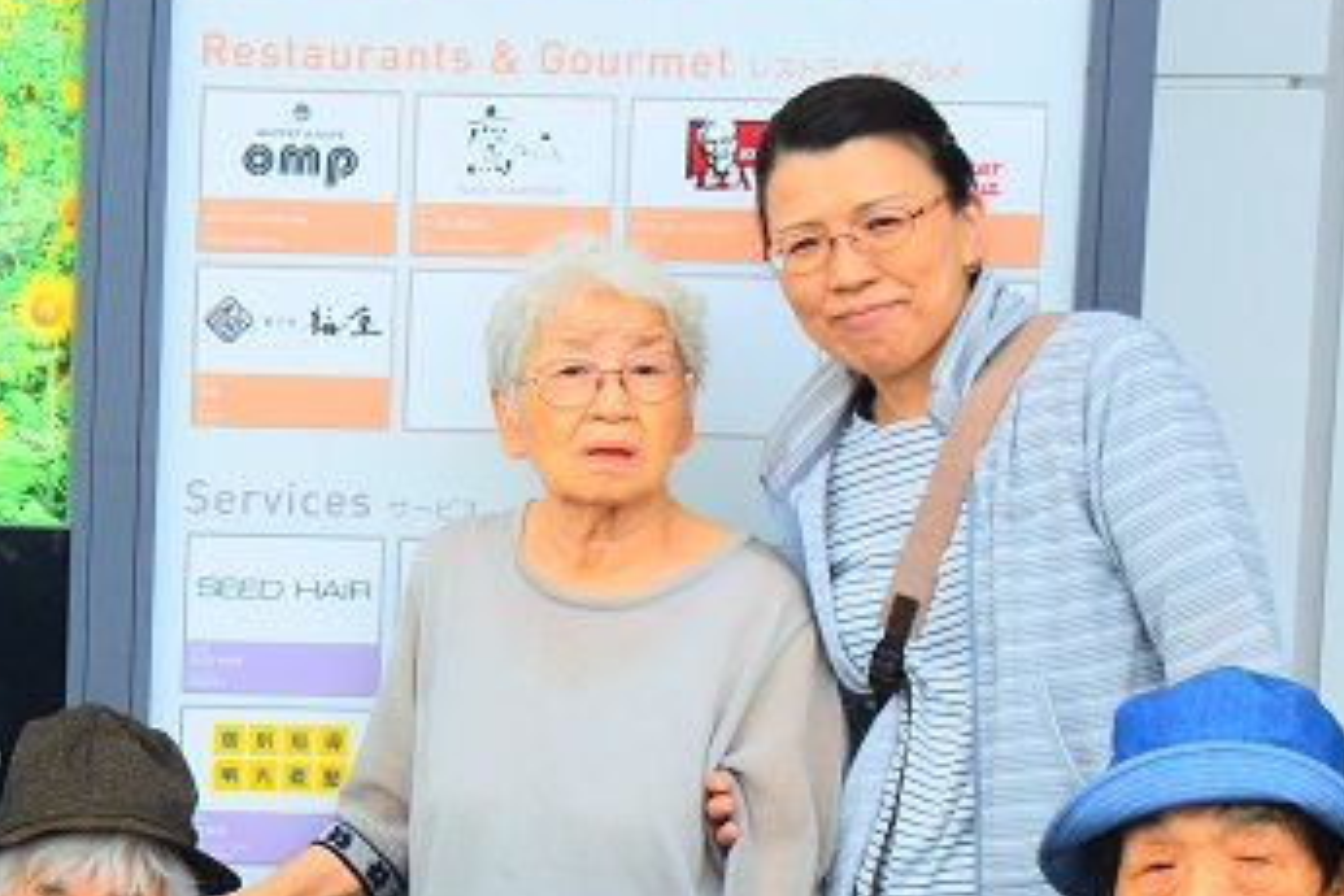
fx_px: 6869
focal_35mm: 184
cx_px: -140
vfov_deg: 7.4
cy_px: 952
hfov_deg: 11.0
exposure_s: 1/250
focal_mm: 21.4
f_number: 4.8
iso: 220
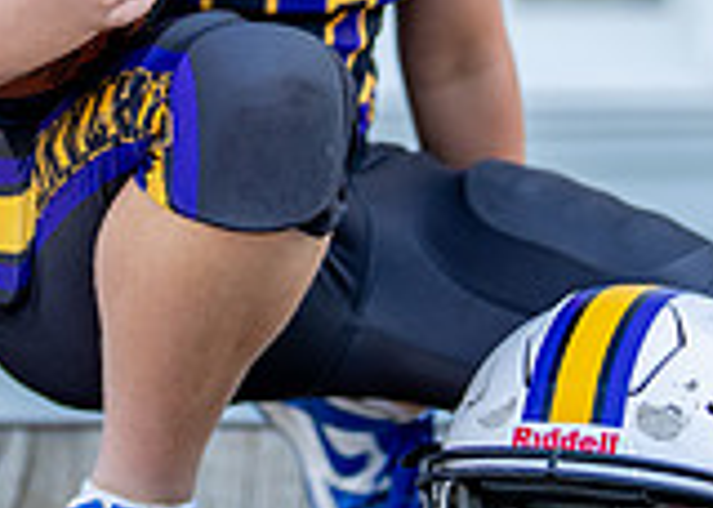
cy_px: -120
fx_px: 3986
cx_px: 342
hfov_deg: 10.2
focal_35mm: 197
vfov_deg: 7.2
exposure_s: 1/1250
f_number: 1.2
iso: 100
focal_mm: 50
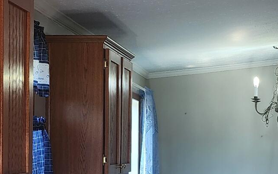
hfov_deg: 18.3
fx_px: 857
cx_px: 202
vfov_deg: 11.5
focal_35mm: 113
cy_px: 173
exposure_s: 1/120
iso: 64
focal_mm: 6.4
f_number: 1.8
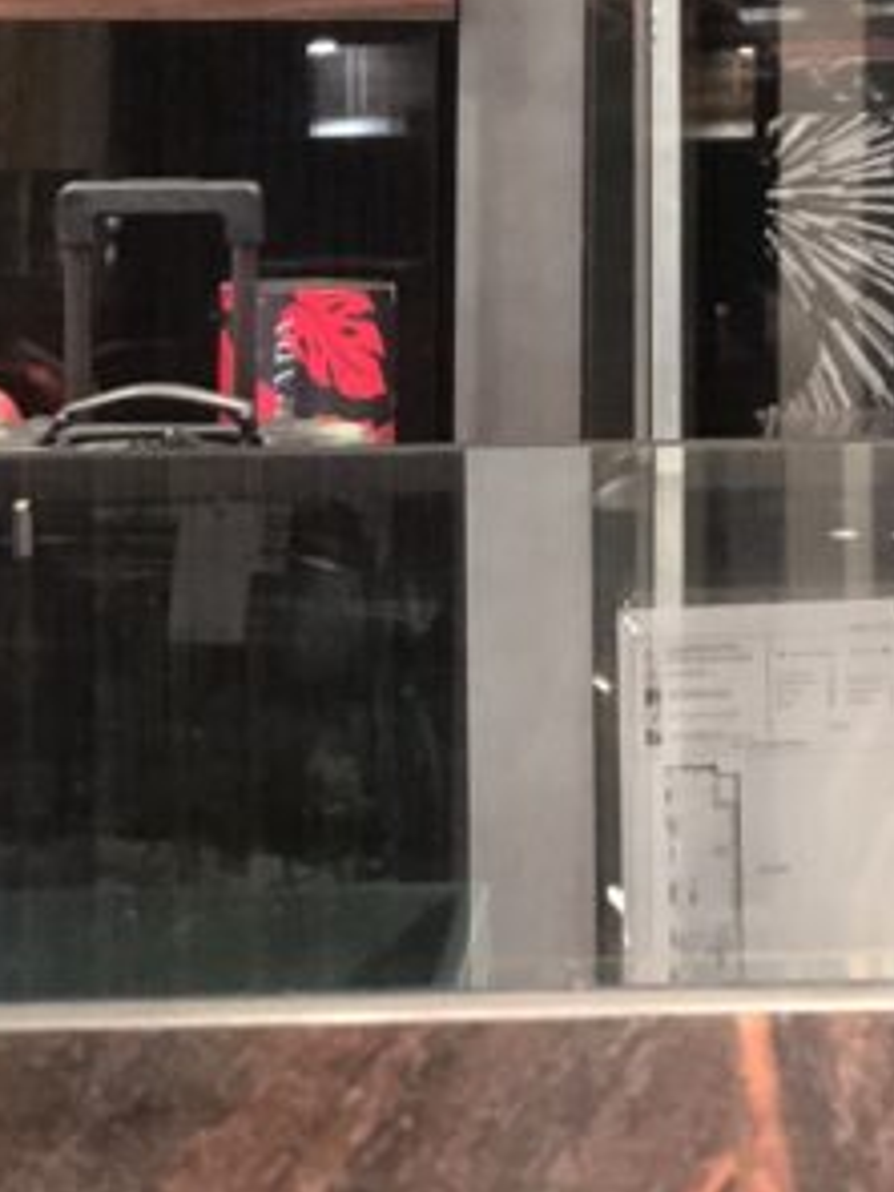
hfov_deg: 7.4
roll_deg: -0.2
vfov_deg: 9.9
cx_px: 1365
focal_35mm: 197
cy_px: -346
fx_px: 6784
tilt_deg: +1.4
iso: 1250
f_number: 2.8
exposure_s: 1/50
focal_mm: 6.6
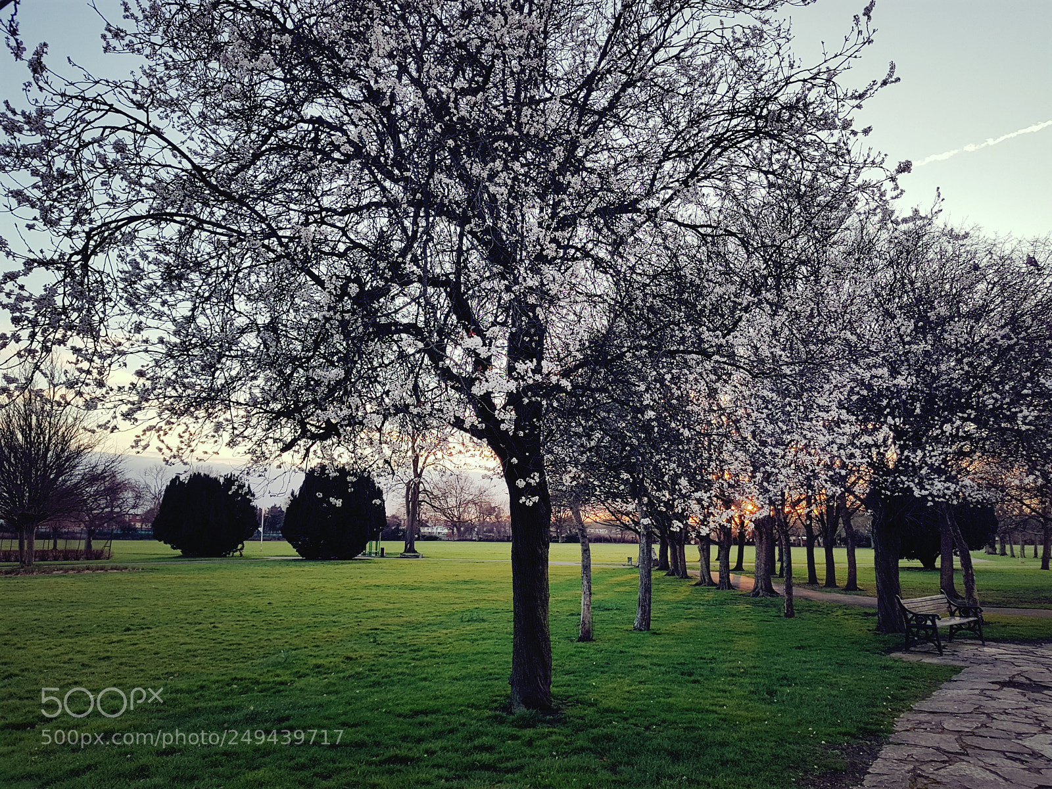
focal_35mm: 26
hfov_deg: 67.3
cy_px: 394
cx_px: 526
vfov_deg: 53.1
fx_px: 790
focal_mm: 4.2
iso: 50
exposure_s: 1/215
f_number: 1.7
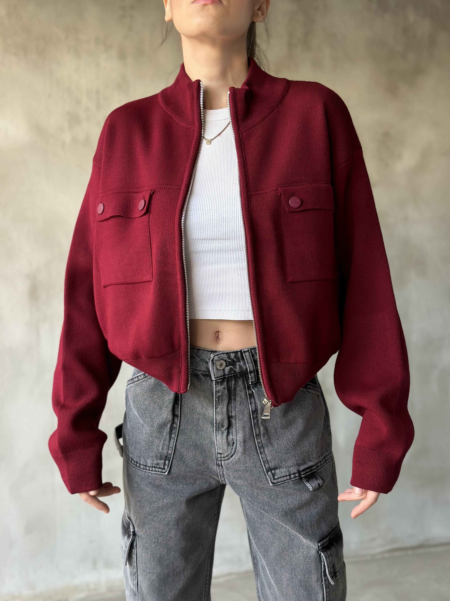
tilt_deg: -3.6
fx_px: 832
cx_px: 225
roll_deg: -0.3
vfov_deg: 39.7
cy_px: 300
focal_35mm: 48
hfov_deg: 30.3
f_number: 1.78
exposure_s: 1/60
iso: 250
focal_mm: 6.86
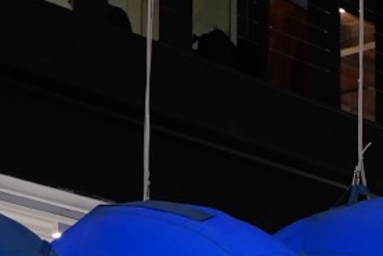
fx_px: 1937
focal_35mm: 182
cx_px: 625
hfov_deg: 10.8
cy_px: 603
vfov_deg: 7.1
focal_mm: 28
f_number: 6.3
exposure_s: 1/100
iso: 1000
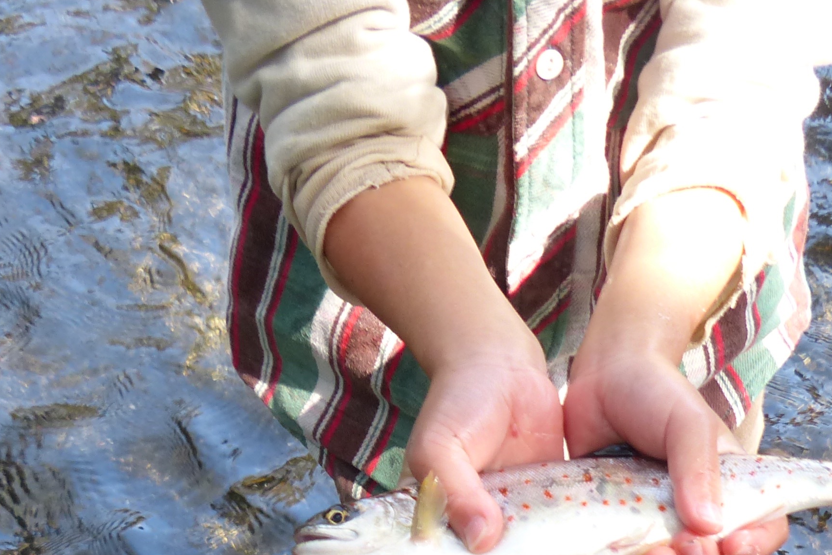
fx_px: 1664
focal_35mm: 72
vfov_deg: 18.1
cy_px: 648
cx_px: 470
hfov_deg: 28.0
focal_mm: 5.4
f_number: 2.8
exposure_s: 1/125
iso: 160
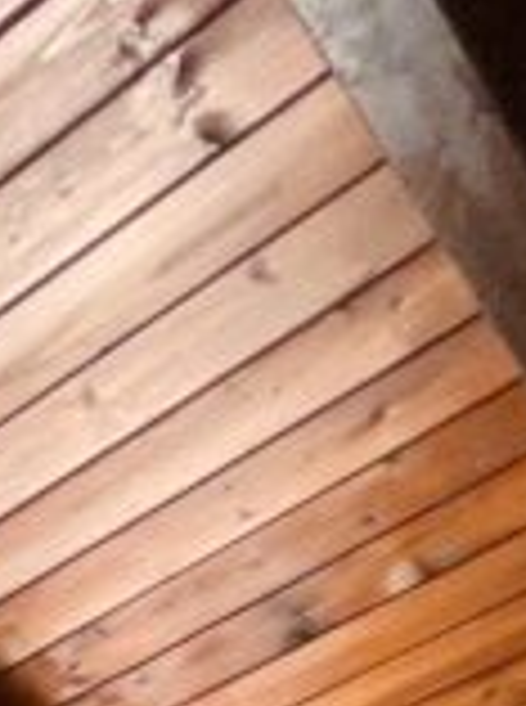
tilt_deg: -5.6
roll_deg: +4.2
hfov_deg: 15.4
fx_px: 1729
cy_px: 2078
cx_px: -351
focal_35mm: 85
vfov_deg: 11.8
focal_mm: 1.57
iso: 64
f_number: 1.8
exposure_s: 1/100
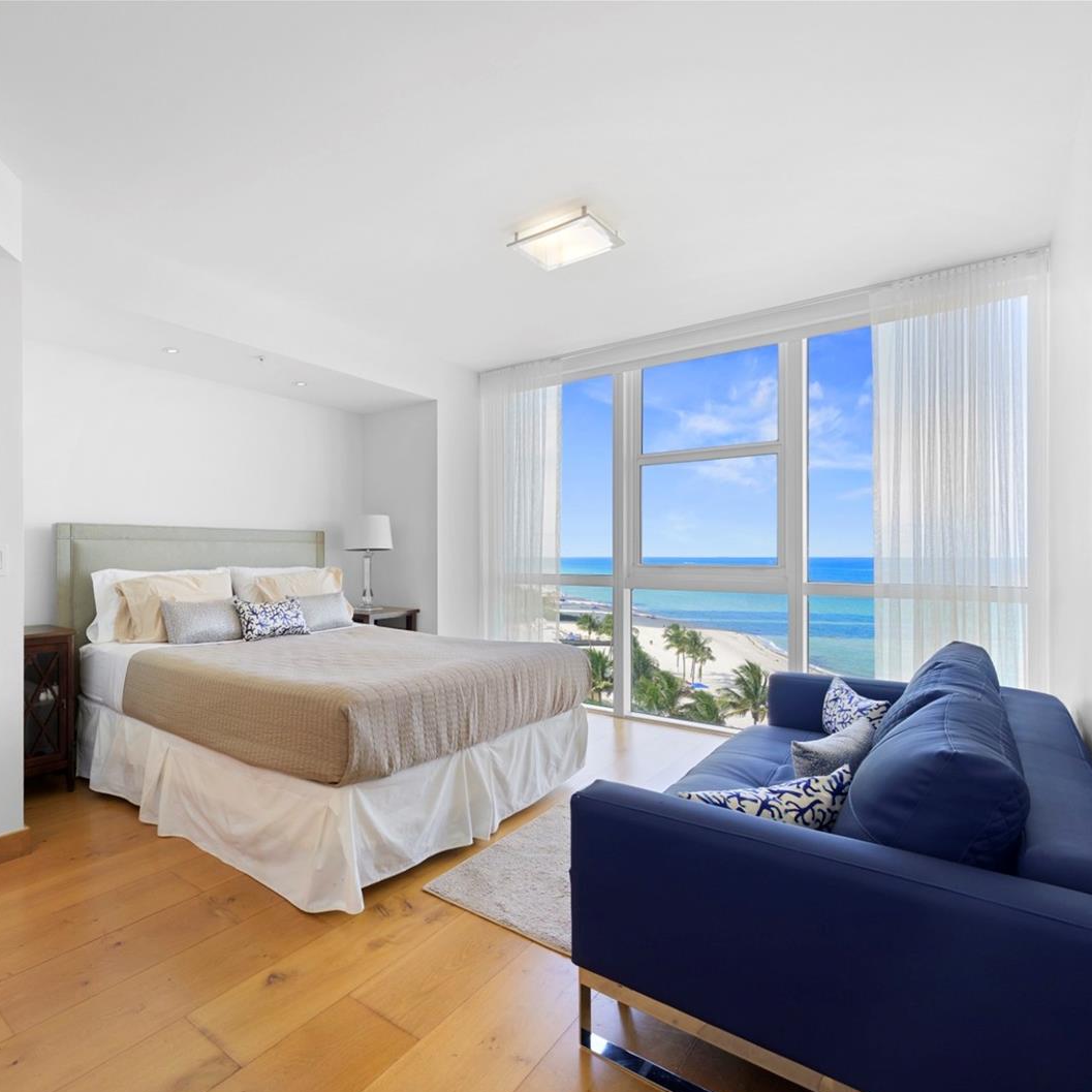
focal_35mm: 18
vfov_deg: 80.7
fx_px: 642
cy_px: 550
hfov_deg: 76.2
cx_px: 307
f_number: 9
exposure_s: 1/5
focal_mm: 14
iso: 125
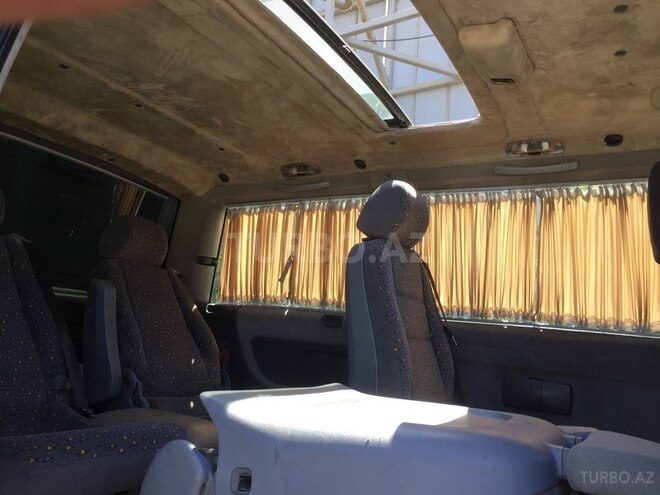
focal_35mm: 29
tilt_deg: +11.0
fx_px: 553
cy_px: 248
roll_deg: -4.7
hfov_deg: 61.7
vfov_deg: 48.2
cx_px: 330
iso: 32
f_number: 2.2
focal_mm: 4.15
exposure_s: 1/241
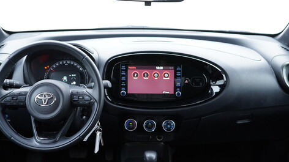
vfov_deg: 27.1
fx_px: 337
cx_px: 149
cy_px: 82
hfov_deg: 46.4
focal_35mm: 44
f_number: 2.8
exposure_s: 1/40
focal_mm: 24
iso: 400
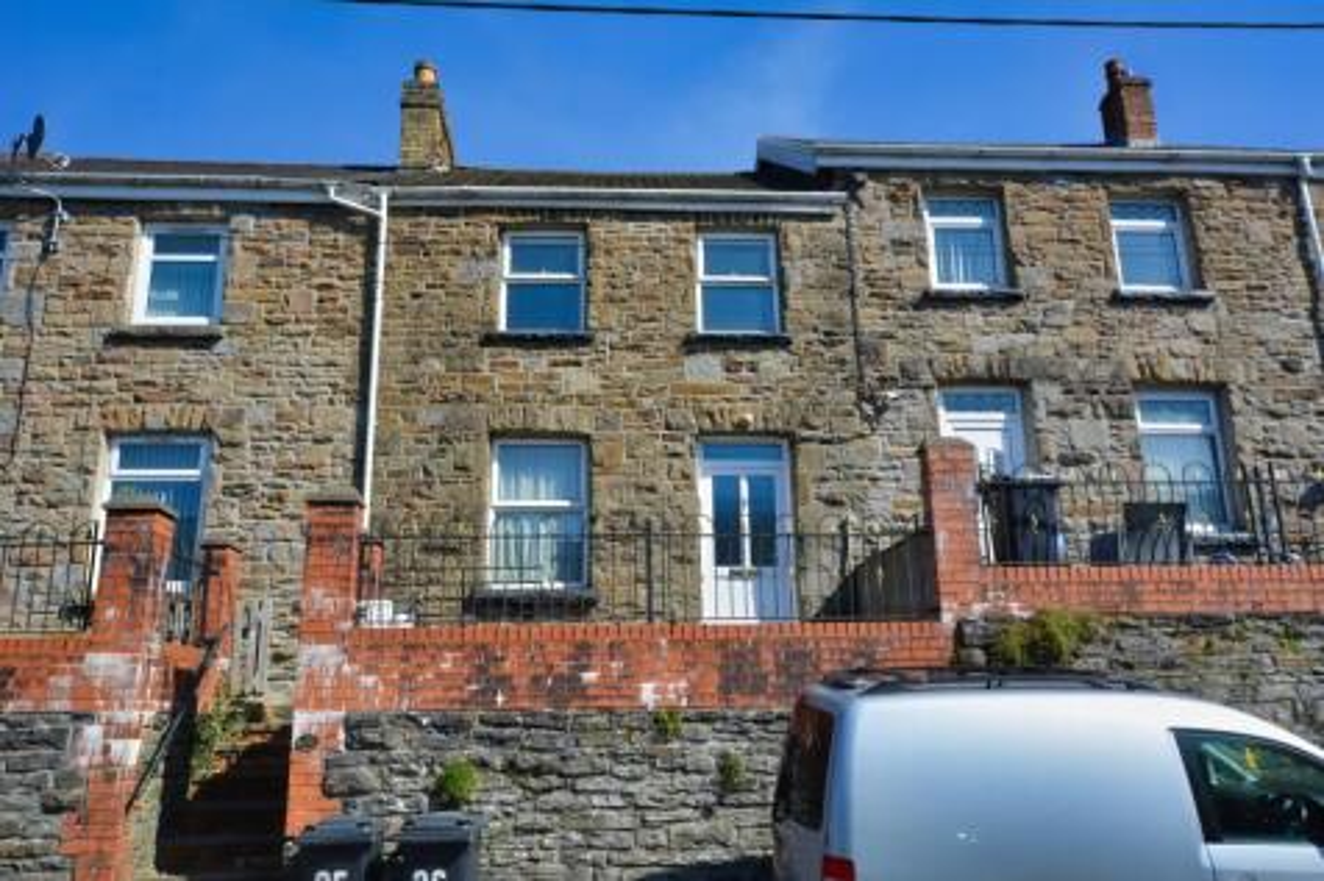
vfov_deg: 45.6
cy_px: 440
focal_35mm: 28
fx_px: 1048
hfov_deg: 64.6
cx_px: 662
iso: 100
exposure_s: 1/250
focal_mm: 19
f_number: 8
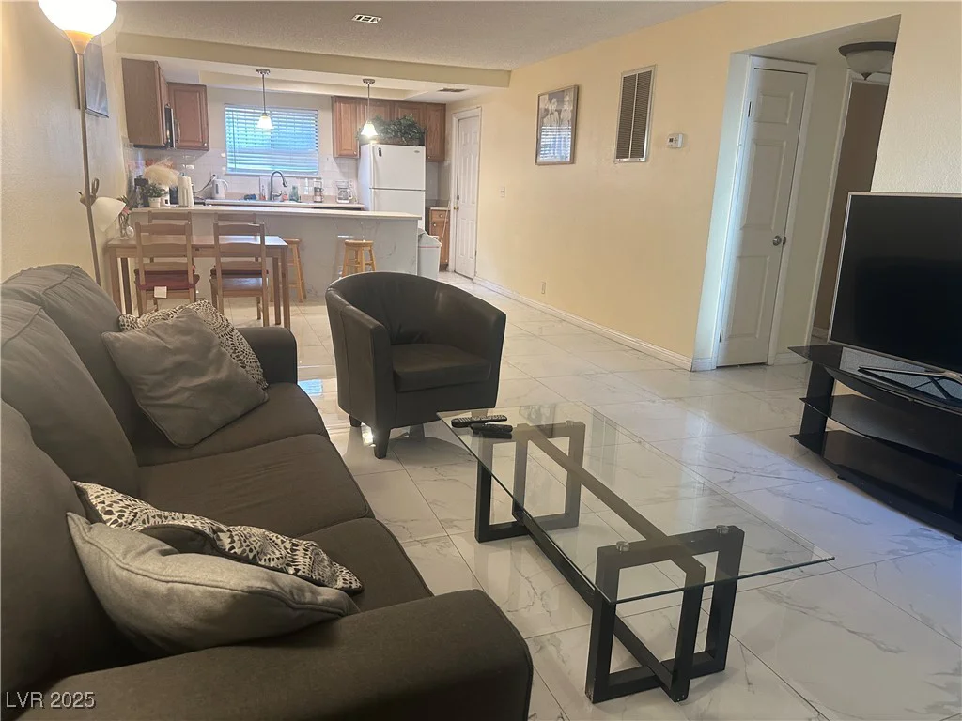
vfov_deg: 56.8
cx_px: 481
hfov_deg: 71.6
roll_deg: -2.1
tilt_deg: -14.1
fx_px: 667
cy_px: 360
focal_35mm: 24
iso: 250
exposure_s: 1/60
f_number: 1.78
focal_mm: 6.86
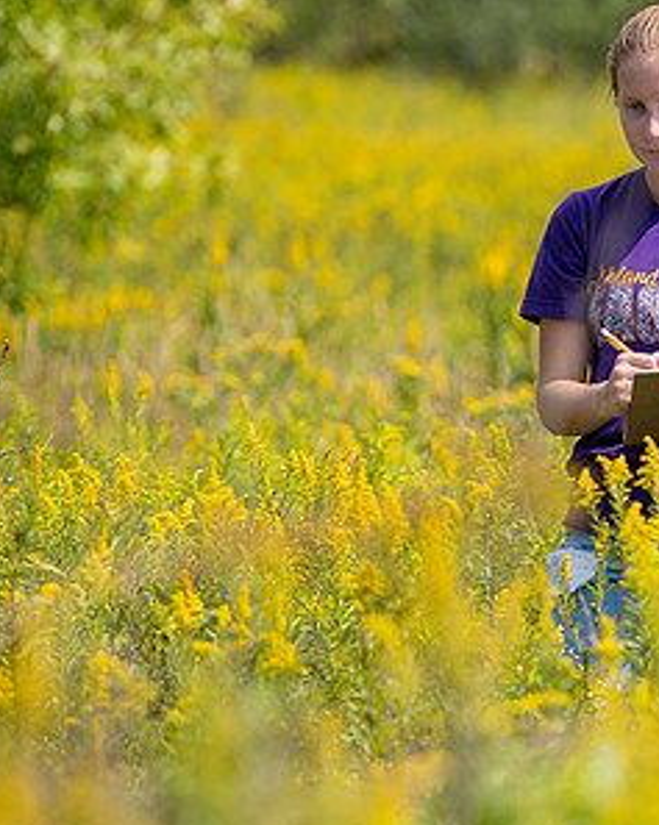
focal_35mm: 312
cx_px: 595
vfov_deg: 6.2
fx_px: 7618
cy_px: 446
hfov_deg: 4.9
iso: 64
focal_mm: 170
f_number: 3.5
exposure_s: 1/500
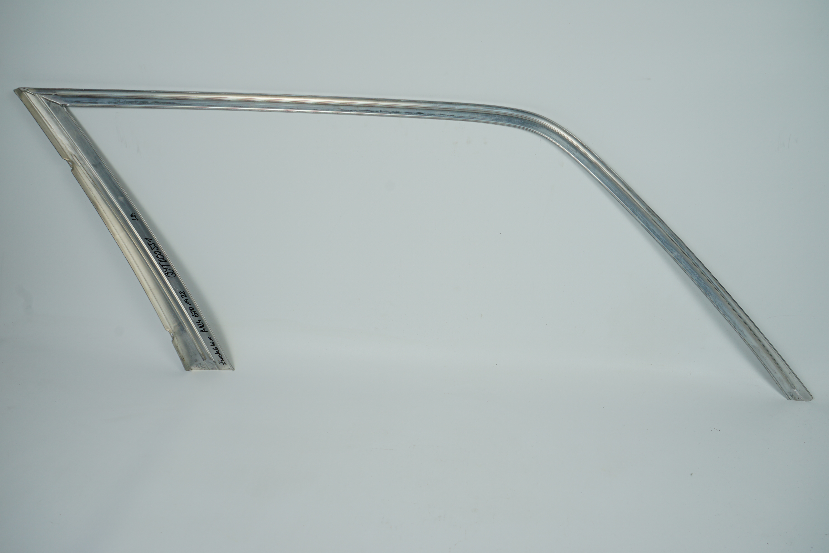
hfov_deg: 65.5
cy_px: 276
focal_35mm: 28
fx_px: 645
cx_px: 414
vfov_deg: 46.4
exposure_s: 1/200
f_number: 7.1
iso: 200
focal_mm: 28
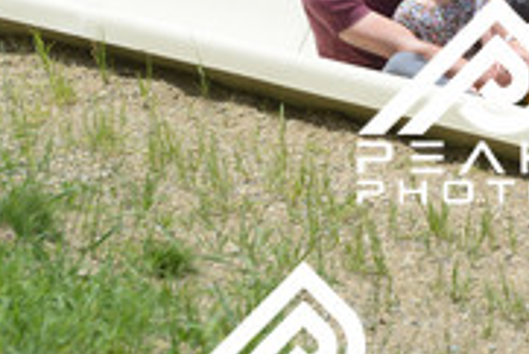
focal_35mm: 432
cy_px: 80
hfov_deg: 4.8
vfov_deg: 3.2
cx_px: 471
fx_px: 6353
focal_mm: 195
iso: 360
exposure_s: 1/1250
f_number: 6.3
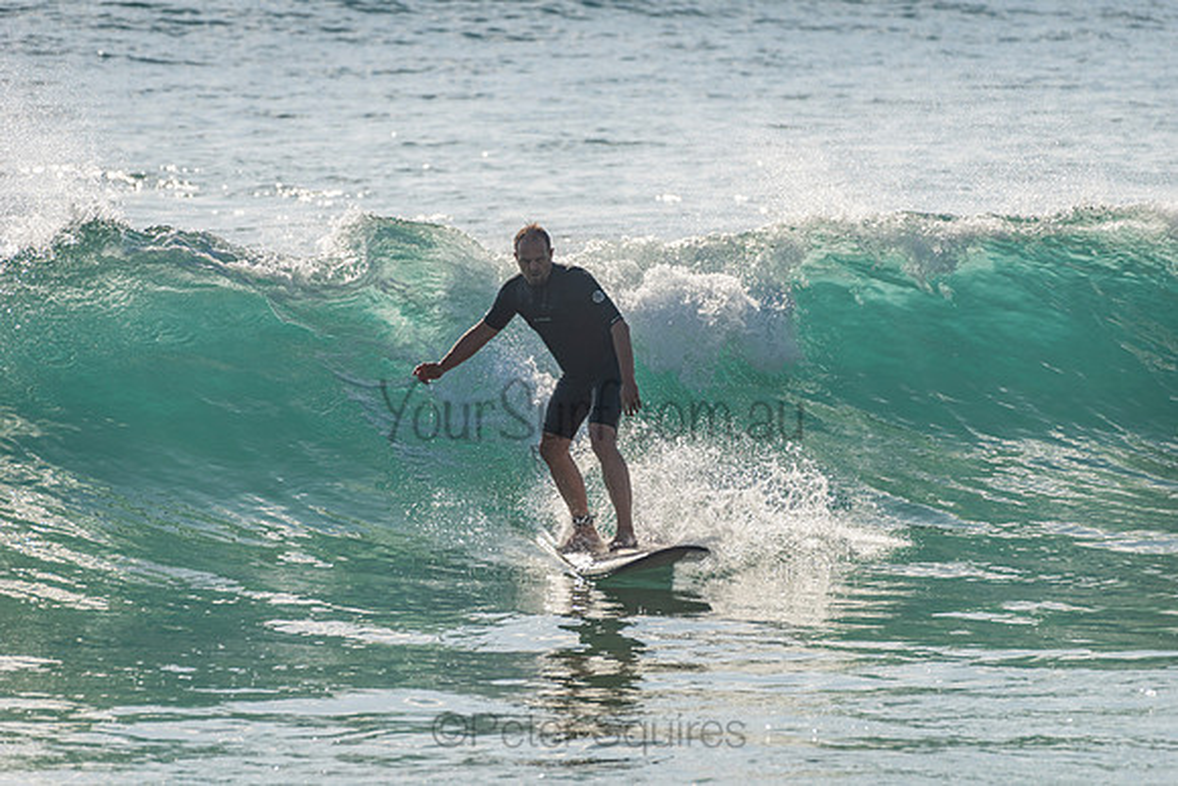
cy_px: 393
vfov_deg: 2.8
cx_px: 589
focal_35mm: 500
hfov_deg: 4.1
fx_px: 16364
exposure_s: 1/2000
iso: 100
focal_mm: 500
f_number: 5.6
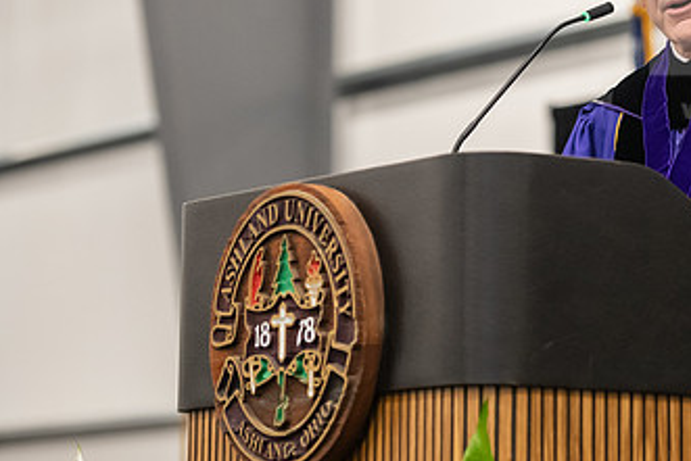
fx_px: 3533
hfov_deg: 11.1
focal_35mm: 184
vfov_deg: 7.5
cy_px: 153
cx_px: 587
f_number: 3.2
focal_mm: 105
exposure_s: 1/200
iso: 3200
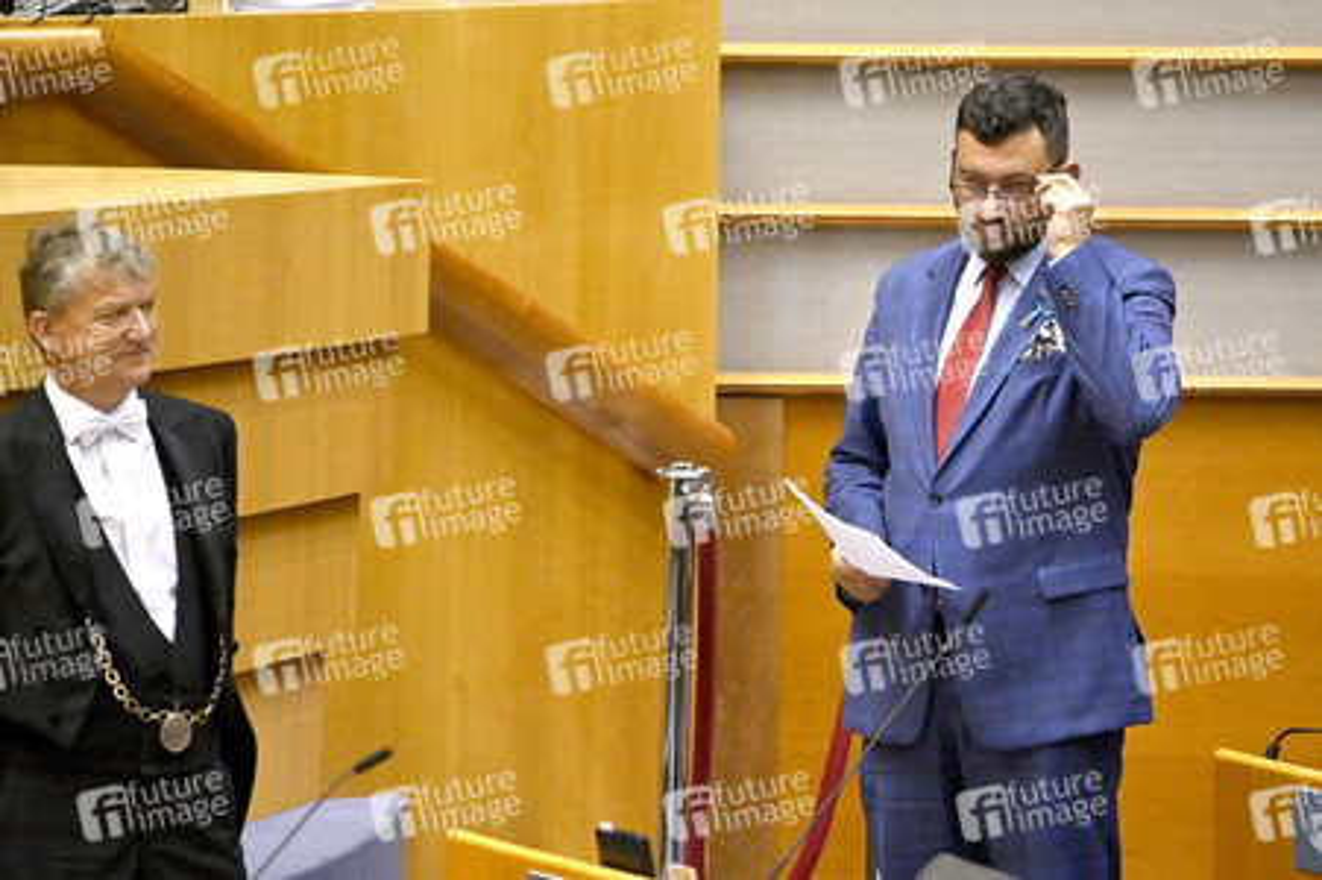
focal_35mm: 600
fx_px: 22017
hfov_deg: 3.4
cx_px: 661
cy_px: 440
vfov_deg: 2.3
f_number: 6.3
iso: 4000
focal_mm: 600
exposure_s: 1/500
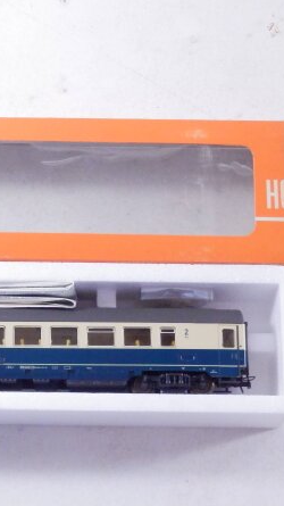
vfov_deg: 22.0
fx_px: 1300
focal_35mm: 97
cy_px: 252
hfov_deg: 12.3
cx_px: -16
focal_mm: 11.9
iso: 1250
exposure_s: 1/160
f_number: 4.4
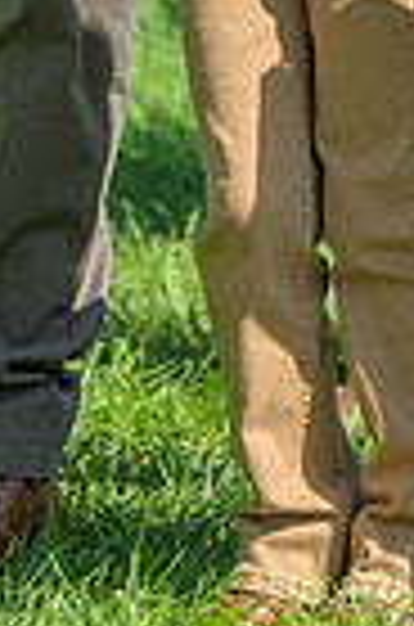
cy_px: -324
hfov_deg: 2.1
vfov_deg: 3.2
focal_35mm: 649
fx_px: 11251
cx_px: 520
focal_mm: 200
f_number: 5.6
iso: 110
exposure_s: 1/500
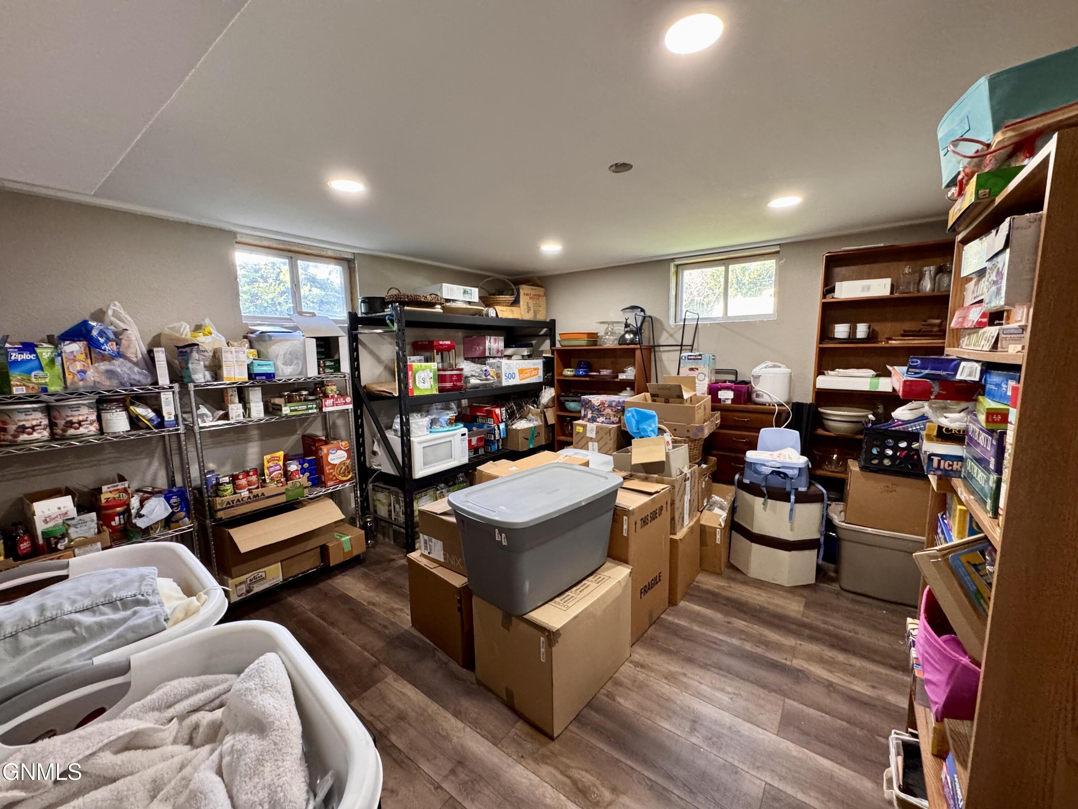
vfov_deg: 85.7
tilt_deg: -8.7
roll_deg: +0.8
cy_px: 404
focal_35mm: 14
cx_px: 539
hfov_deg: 102.1
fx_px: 436
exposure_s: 1/60
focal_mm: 2.22
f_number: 2.2
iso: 400
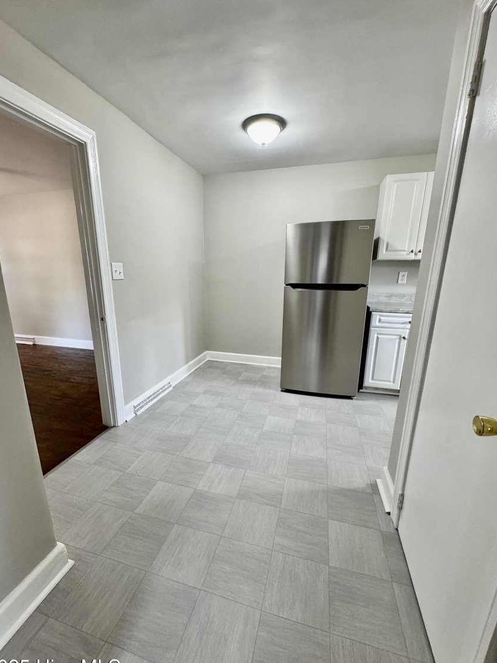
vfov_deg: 98.1
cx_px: 235
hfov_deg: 81.7
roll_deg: +0.6
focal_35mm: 15
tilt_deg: -13.8
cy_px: 345
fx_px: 287
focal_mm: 2.22
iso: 250
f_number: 2.2
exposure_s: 1/60
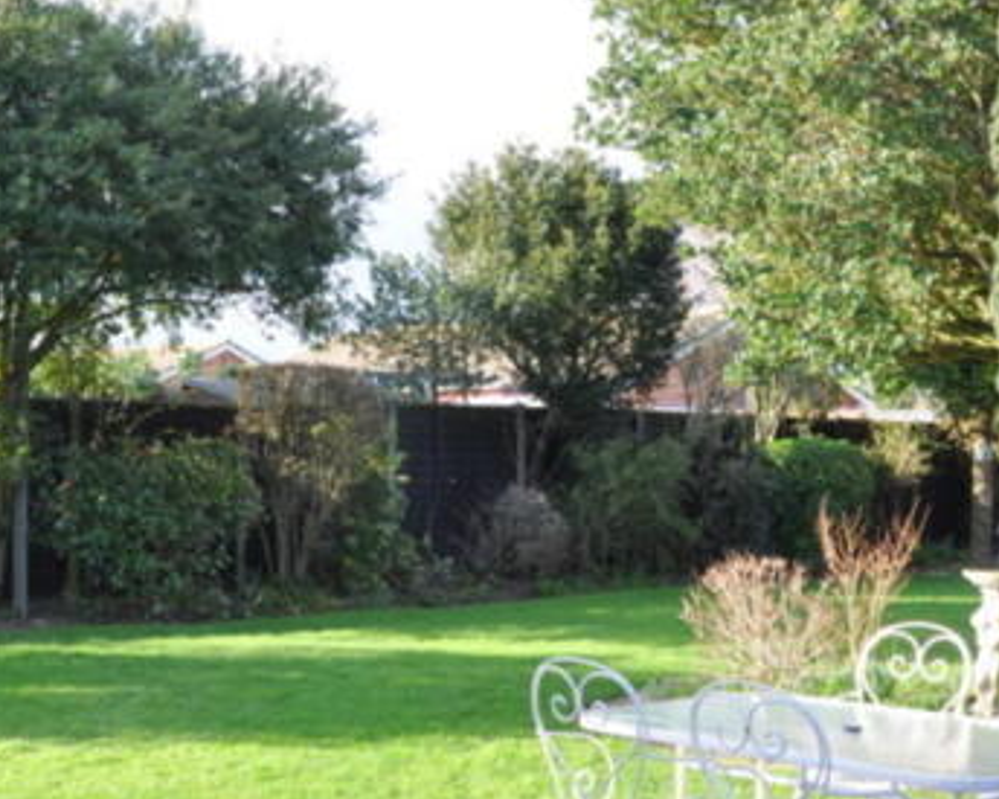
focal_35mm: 59
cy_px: 555
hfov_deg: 31.8
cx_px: 378
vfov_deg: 25.6
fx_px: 1744
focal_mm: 22
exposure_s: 1/80
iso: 200
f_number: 6.3
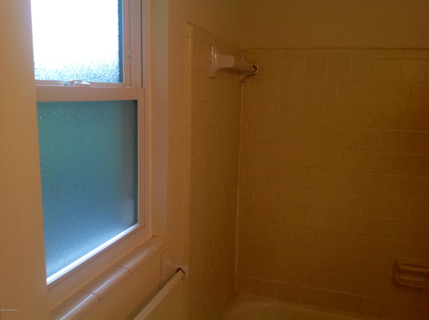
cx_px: 214
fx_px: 433
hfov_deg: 52.7
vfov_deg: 40.6
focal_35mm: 35
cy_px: 160
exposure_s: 1/40
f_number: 2.4
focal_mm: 4.28
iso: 64
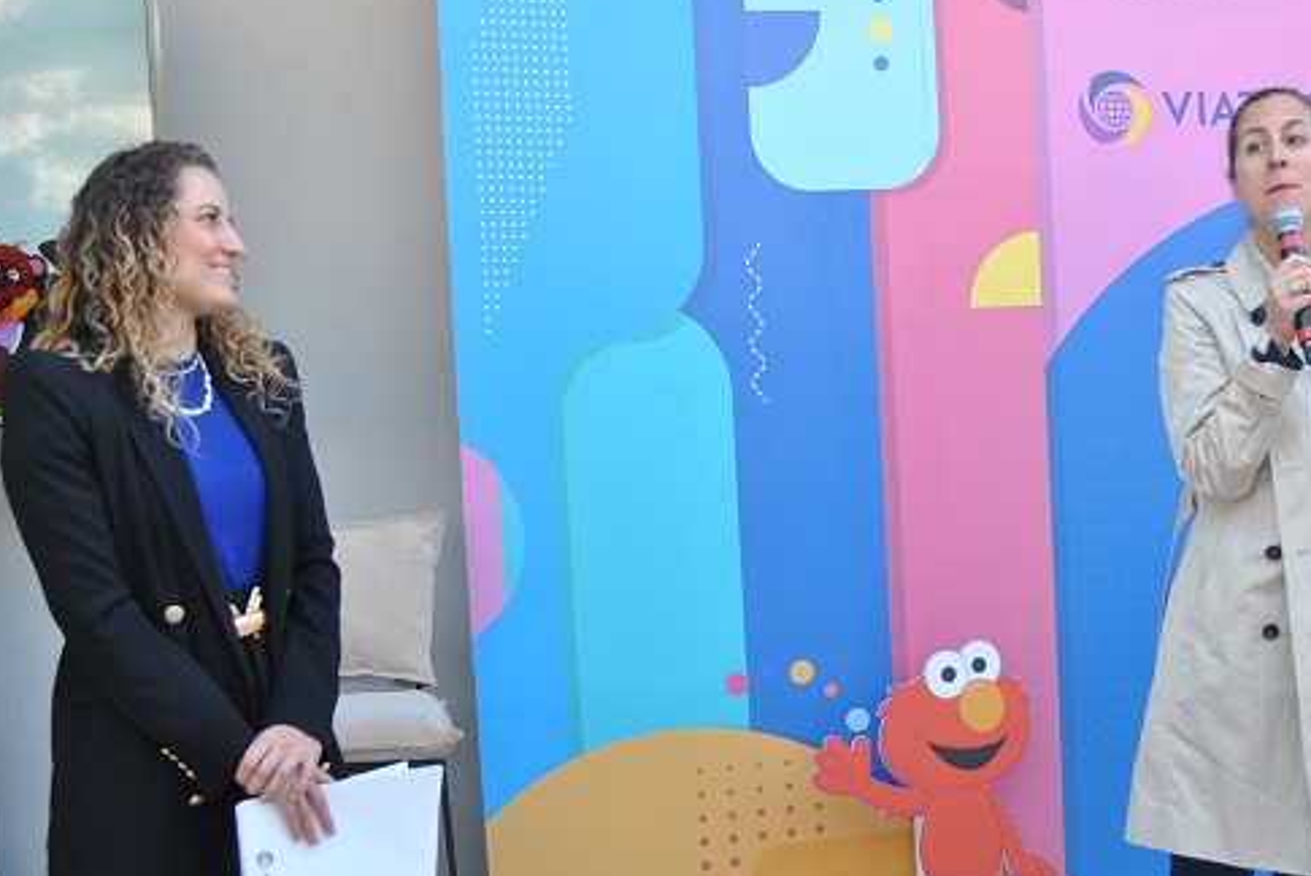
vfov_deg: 26.0
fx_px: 1895
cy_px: 526
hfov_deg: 38.1
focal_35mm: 52
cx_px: 751
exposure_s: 1/60
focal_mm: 28
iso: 200
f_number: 4
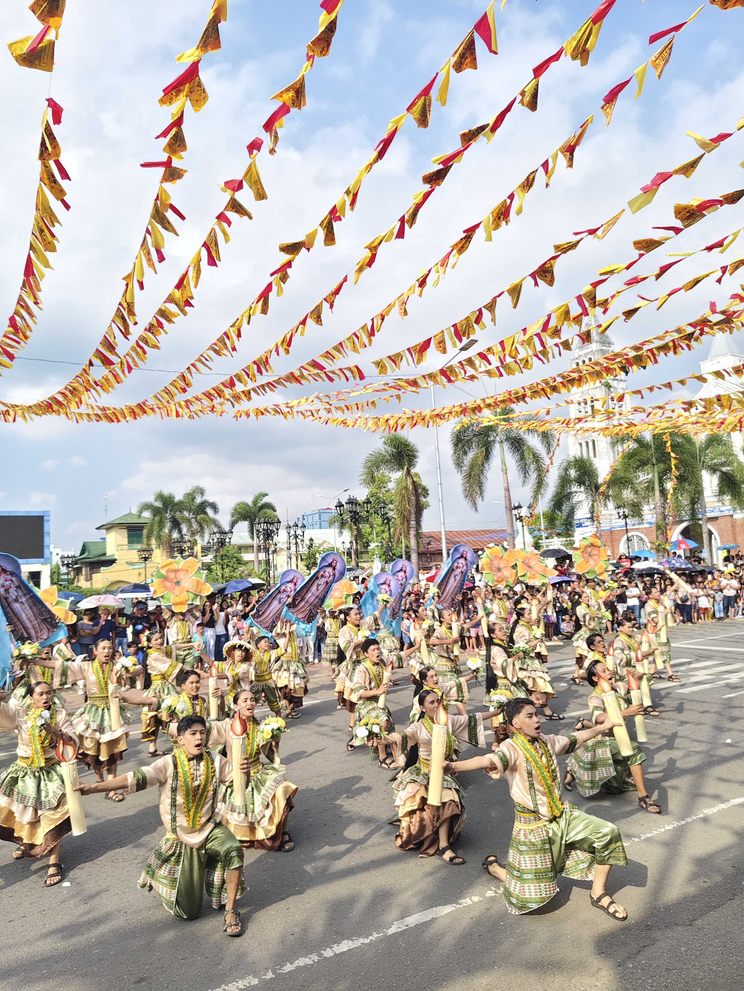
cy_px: 496
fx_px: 688
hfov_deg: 56.8
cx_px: 372
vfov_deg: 71.6
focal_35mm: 24
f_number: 1.88
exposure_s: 1/345
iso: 50
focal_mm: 5.56
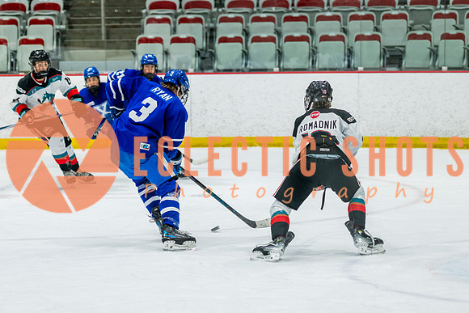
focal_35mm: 165
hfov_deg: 12.4
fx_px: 2150
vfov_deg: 8.3
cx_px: 181
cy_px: 182
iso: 1600
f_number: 3.2
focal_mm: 98
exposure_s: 1/1000
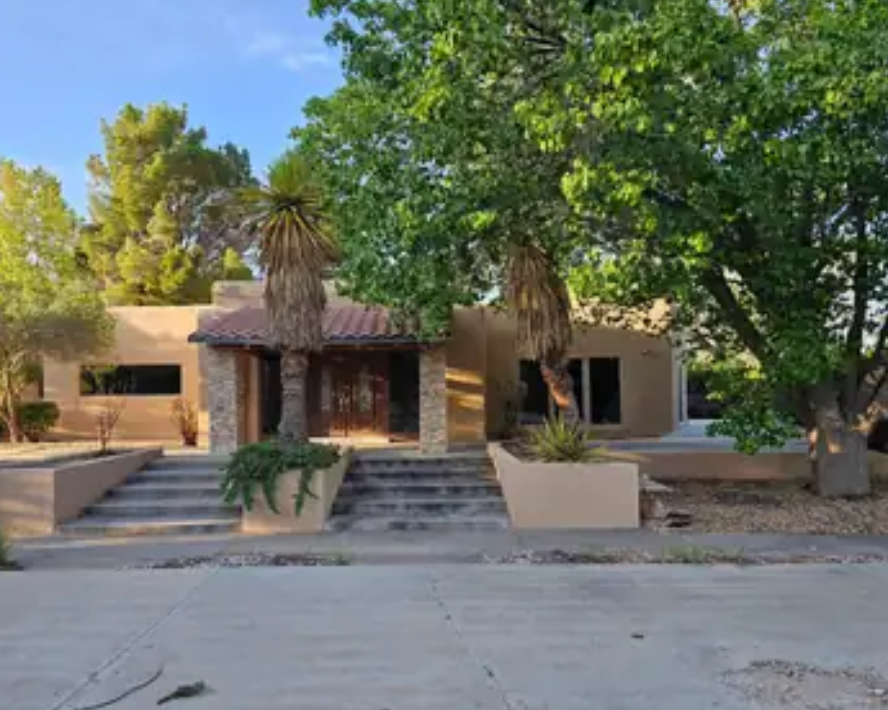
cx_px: 414
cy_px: 365
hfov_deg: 66.0
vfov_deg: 54.9
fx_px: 683
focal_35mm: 26
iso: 16
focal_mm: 6.3
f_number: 1.7
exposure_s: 1/120
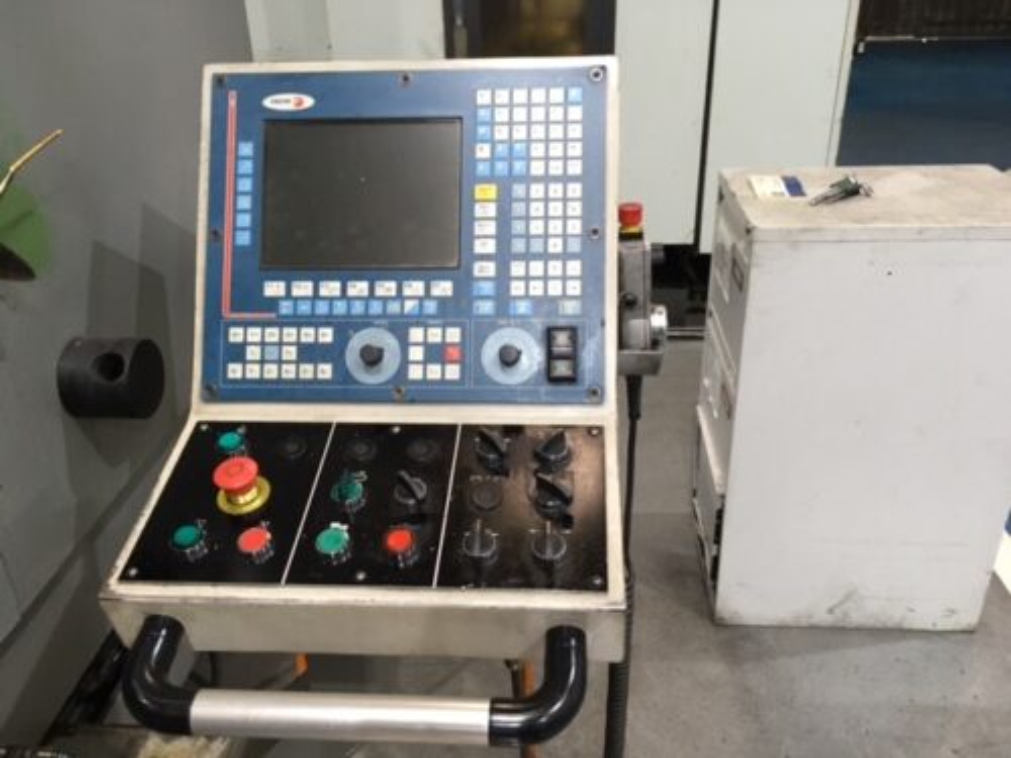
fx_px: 847
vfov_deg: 48.2
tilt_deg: -24.3
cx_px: 506
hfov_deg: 61.7
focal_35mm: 29
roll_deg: +1.8
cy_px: 379
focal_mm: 4.15
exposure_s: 1/33
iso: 100
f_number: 2.2
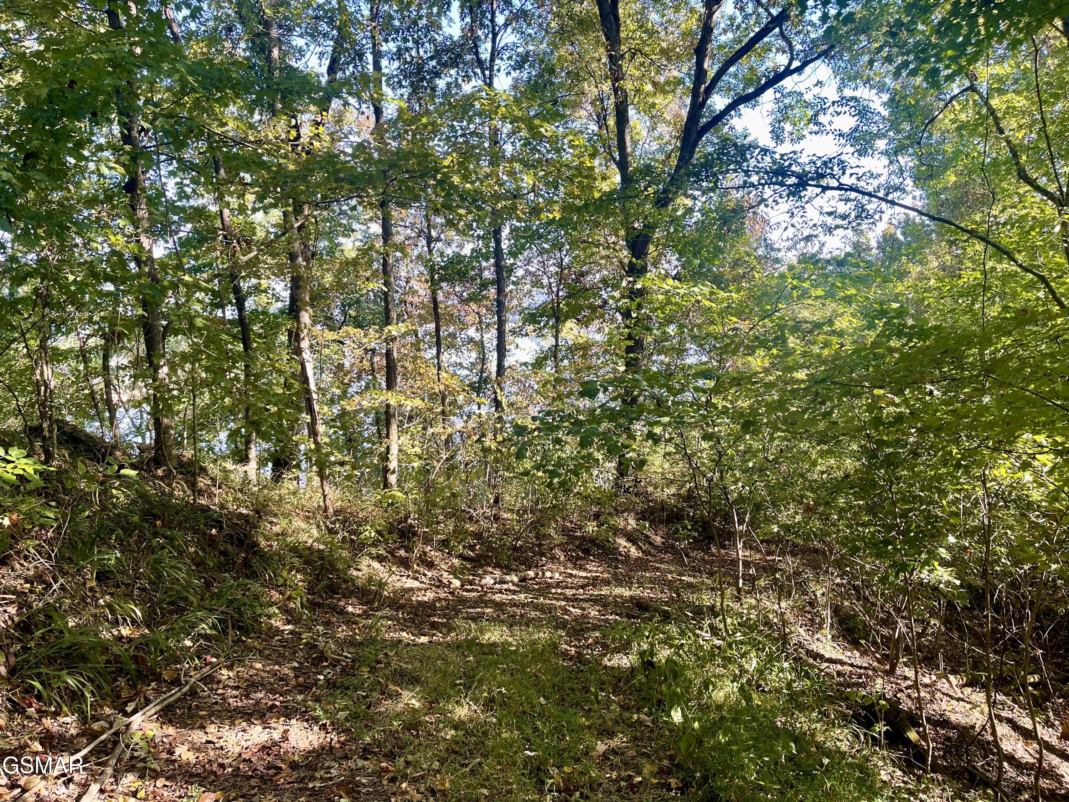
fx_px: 772
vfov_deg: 54.9
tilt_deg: -8.3
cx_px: 534
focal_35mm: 25
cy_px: 401
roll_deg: +3.5
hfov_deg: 69.4
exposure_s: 1/150
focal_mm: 5.1
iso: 32
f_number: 1.6
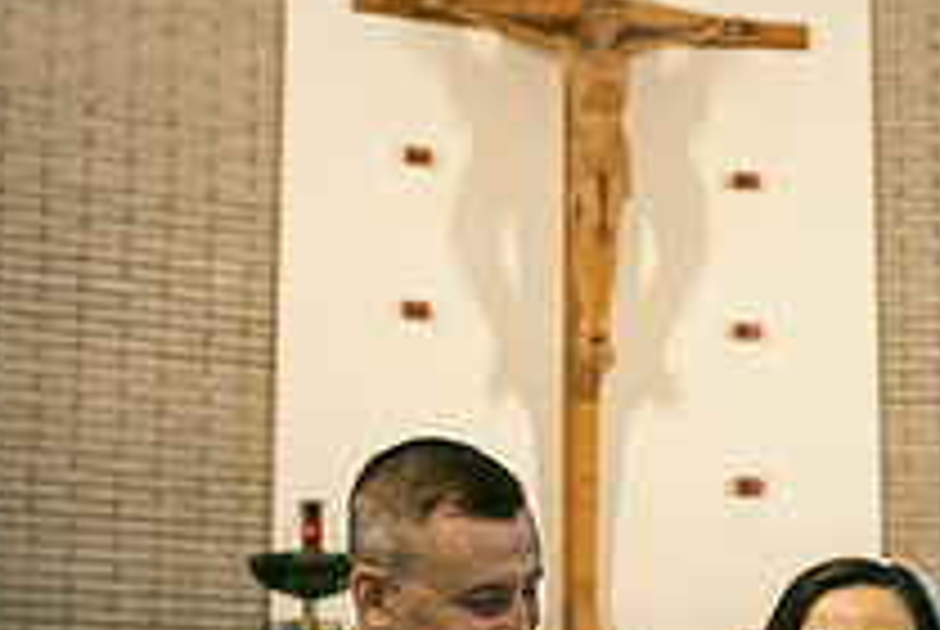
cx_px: 661
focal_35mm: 122
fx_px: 3190
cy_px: 344
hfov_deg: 16.7
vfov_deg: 11.3
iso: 1000
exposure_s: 1/160
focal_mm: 44
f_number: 3.5
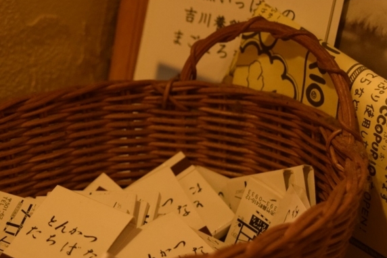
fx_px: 1096
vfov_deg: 13.4
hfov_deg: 19.8
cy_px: 137
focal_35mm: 102
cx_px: 70
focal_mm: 38
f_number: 4.8
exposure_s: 1/60
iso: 1600
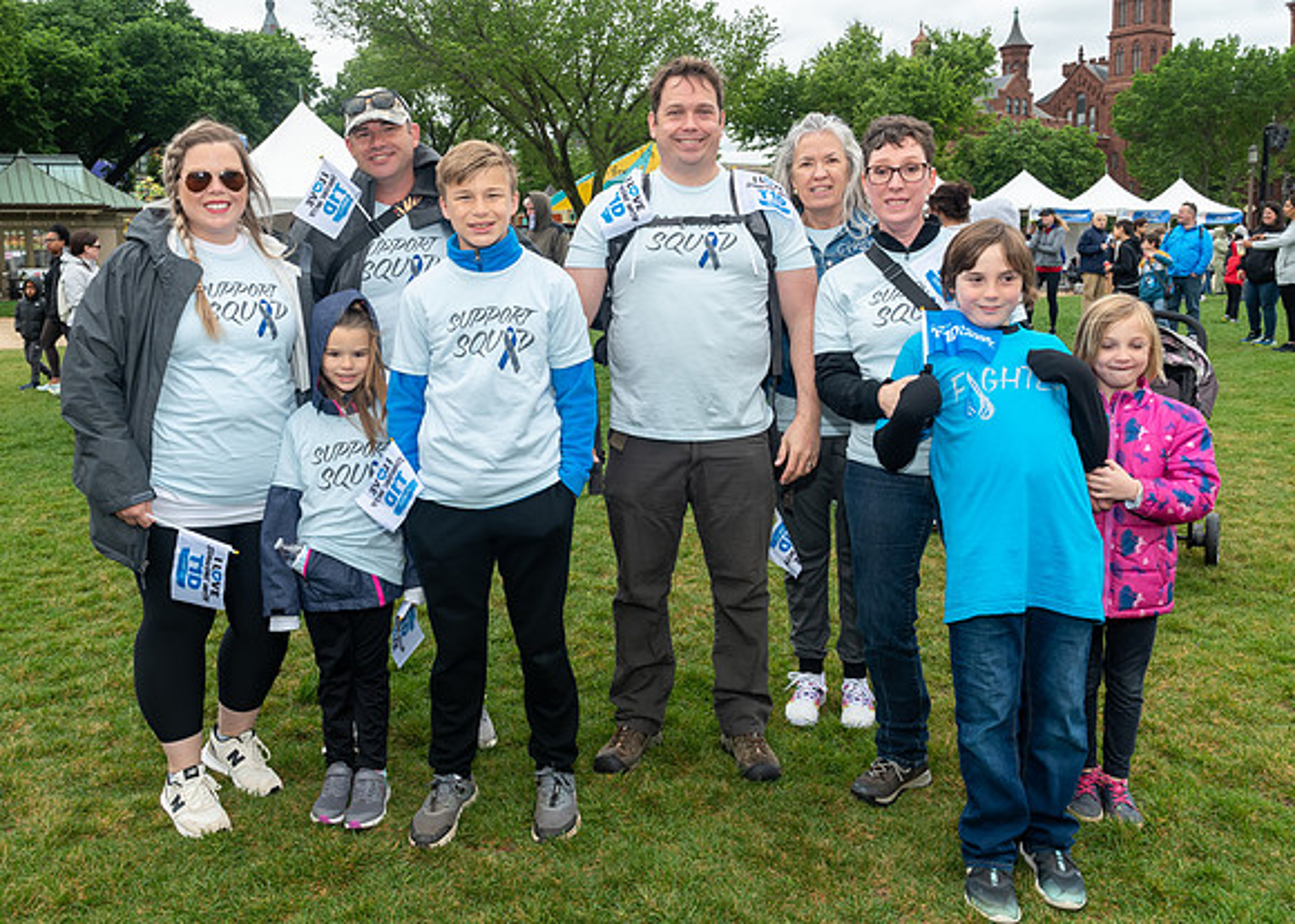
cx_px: 558
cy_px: 407
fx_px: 1165
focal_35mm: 32
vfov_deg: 43.2
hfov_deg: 57.9
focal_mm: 18
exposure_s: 1/250
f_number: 7.1
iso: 250
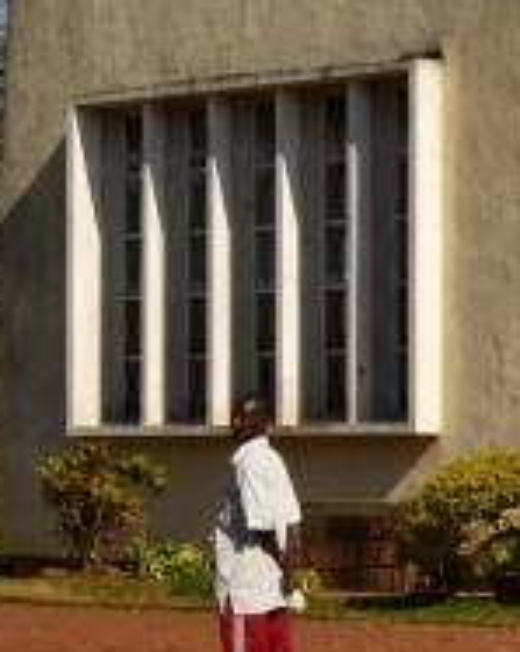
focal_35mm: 181
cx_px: 1316
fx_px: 3491
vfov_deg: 10.7
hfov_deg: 7.8
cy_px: 511
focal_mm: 30
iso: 800
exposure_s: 1/1600
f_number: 10
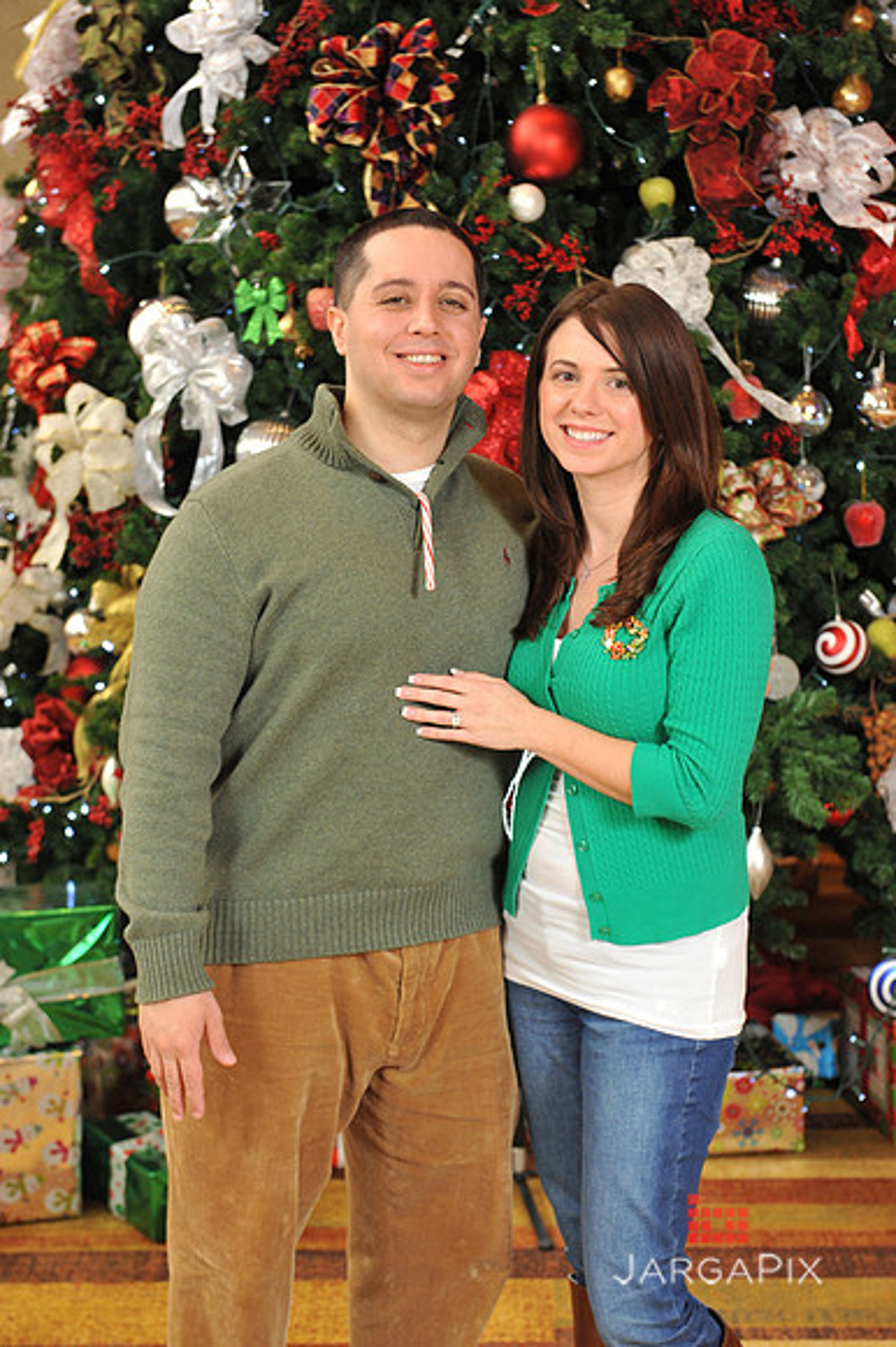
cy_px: 674
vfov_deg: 28.9
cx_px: 448
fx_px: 2616
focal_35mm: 70
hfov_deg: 19.4
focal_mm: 70
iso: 1600
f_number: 6.3
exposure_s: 1/100
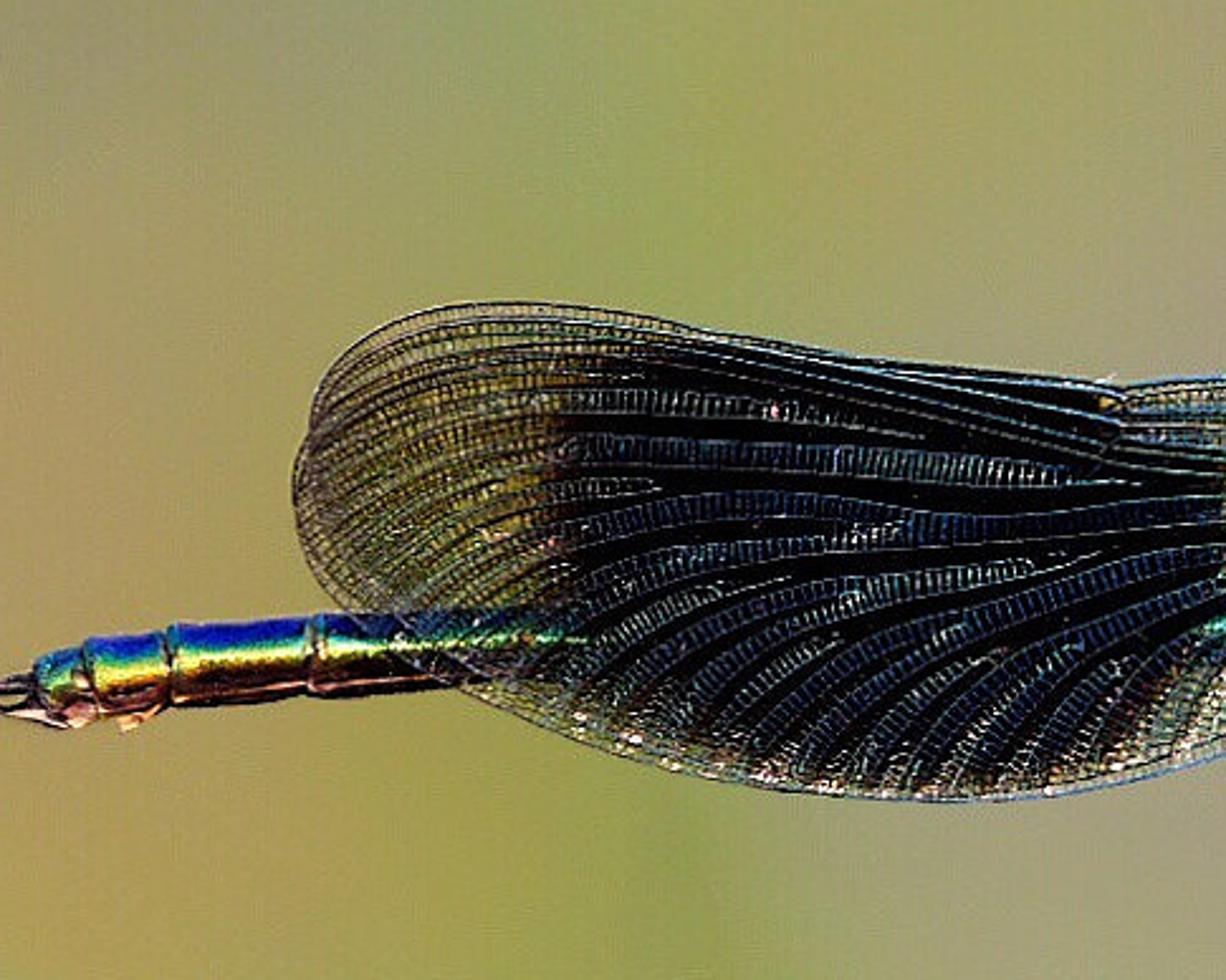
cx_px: 1828
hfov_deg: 4.0
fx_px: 17691
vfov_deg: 3.2
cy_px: 471
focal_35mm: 488
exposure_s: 1/160
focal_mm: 105
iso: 360
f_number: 6.3
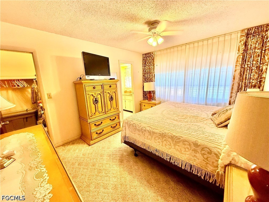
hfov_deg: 102.1
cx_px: 134
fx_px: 109
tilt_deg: -10.9
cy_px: 101
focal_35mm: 14
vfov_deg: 85.7
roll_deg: +2.5
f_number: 2.2
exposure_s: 1/120
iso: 160
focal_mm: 2.22
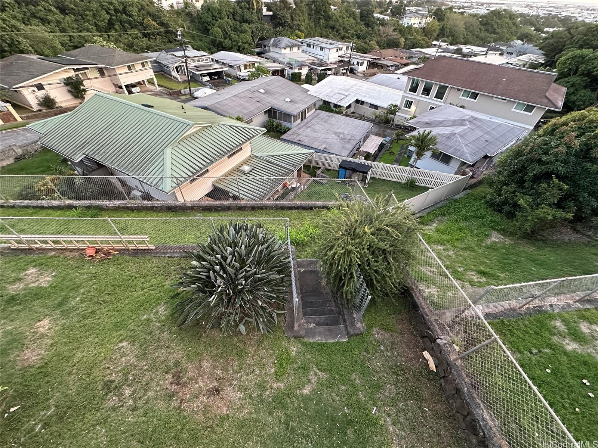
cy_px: 224
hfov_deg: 102.1
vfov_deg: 85.7
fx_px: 242
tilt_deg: -45.6
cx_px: 299
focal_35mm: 14
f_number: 2.2
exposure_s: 1/60
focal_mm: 2.22
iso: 320
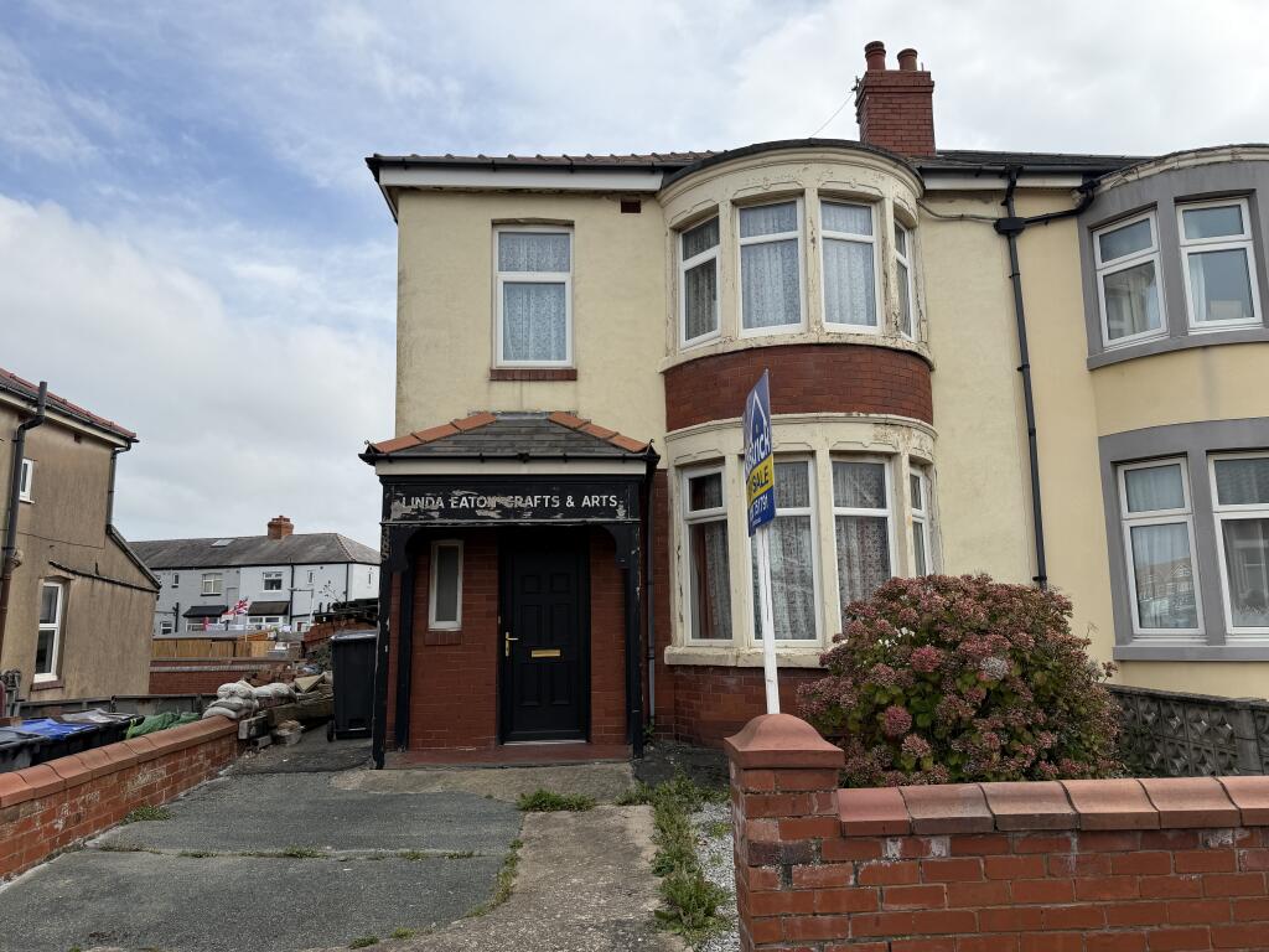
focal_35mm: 24
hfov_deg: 71.6
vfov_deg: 56.8
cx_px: 634
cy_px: 476
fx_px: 880
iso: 80
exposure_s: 1/5319
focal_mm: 6.76
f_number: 1.78
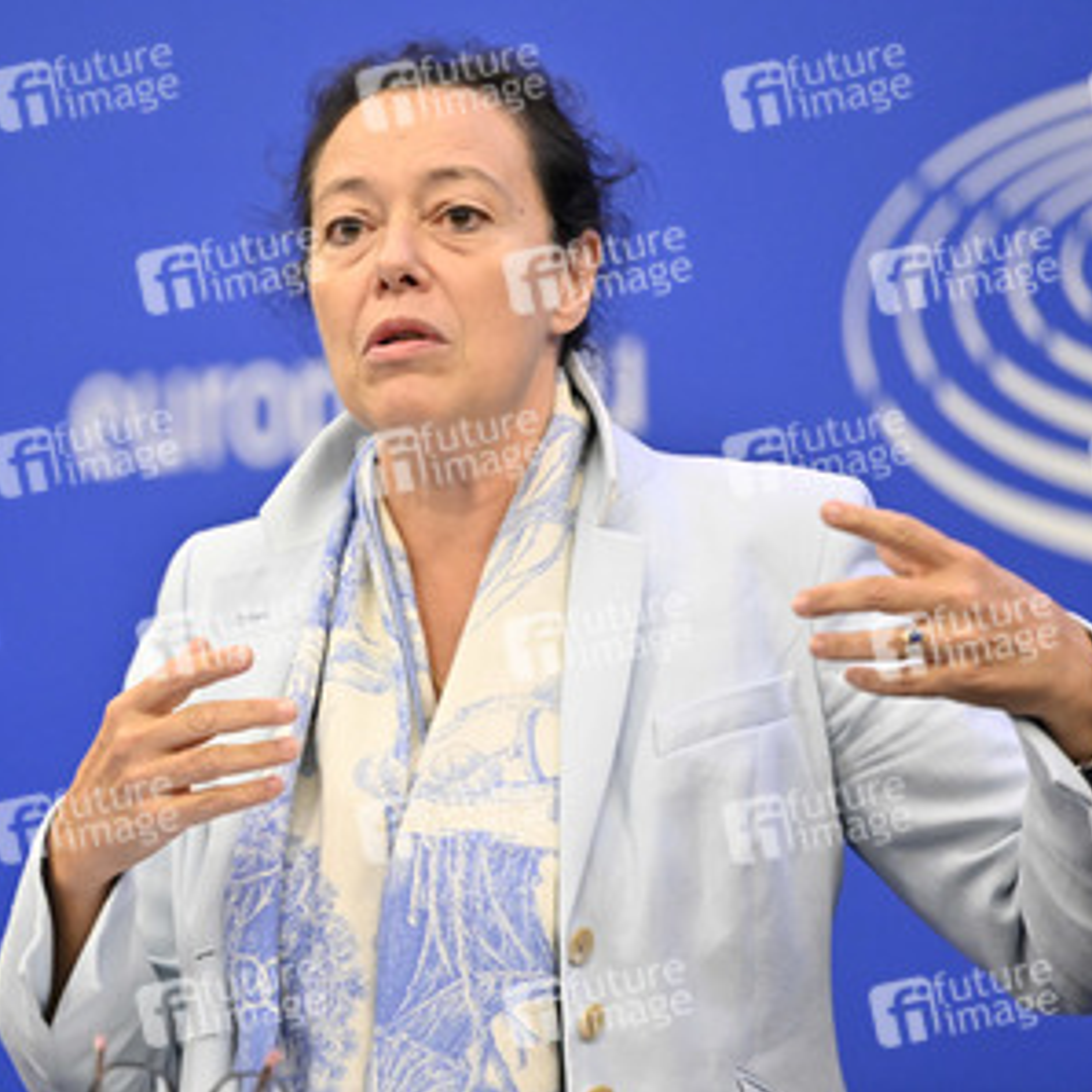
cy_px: 546
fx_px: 8030
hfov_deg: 7.8
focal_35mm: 225
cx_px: 500
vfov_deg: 7.8
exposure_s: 1/800
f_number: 2.8
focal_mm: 175
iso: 5000
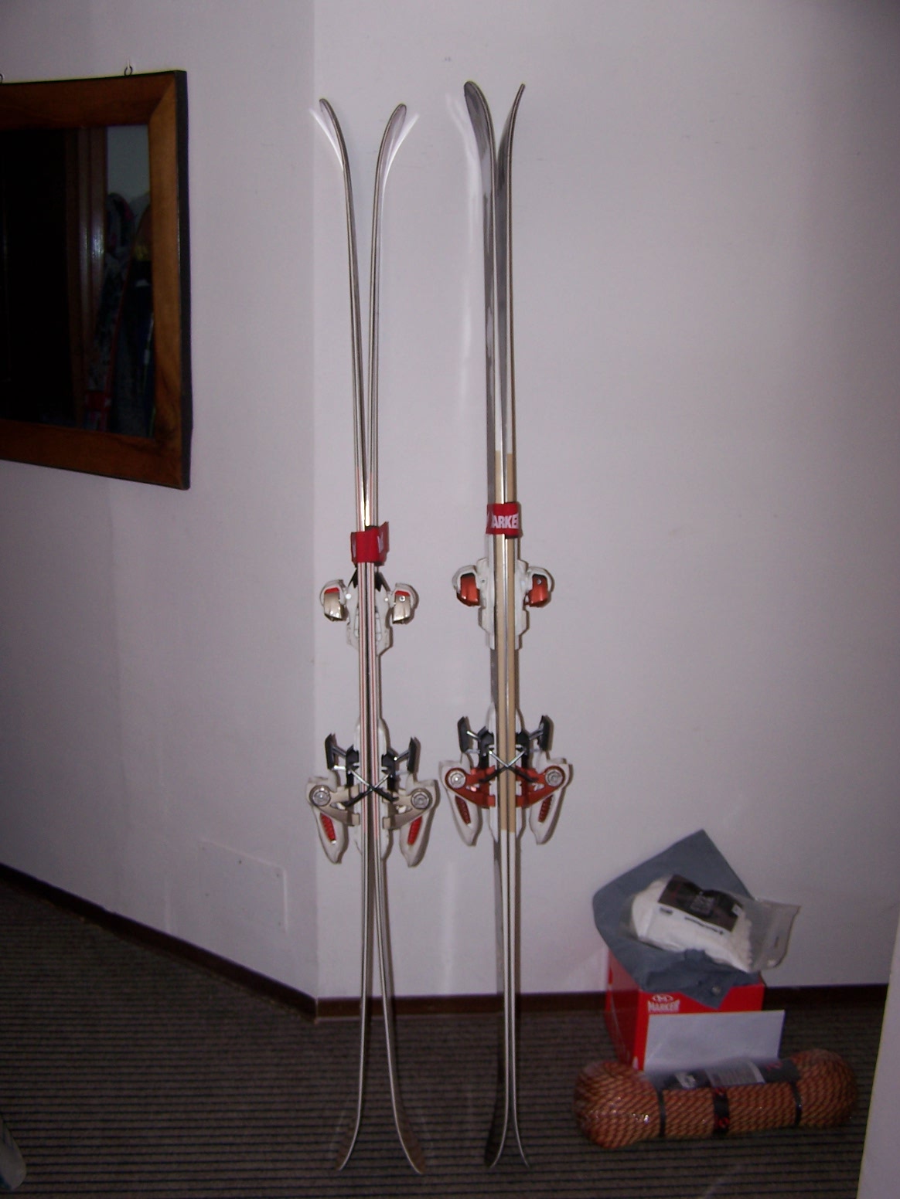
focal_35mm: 38
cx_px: 450
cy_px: 600
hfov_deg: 37.7
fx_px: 1317
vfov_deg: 49.0
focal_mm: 6.3
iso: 80
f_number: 2.8
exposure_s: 1/60
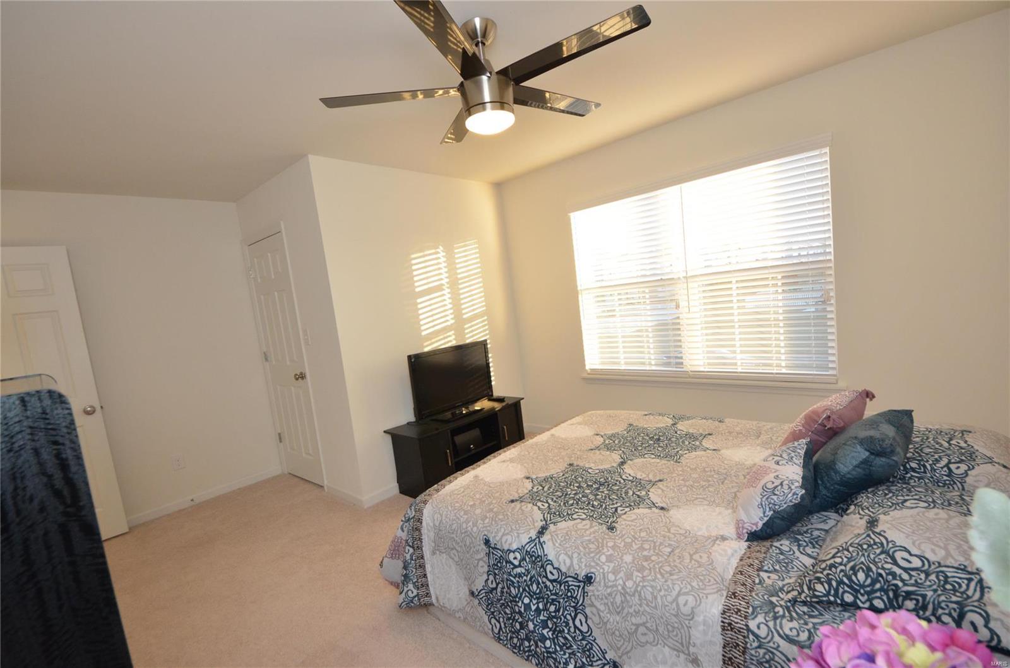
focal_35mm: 15
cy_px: 334
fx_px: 420
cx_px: 505
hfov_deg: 100.5
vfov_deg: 77.0
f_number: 7.1
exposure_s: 1/100
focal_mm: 10
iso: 1000
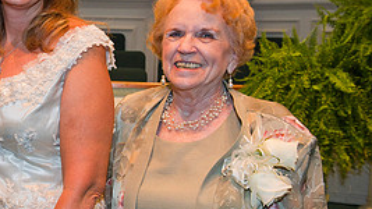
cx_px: -1
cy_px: 120
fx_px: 809
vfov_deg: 14.7
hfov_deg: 24.7
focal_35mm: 82
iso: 1600
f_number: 4.5
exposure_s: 1/60
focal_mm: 36
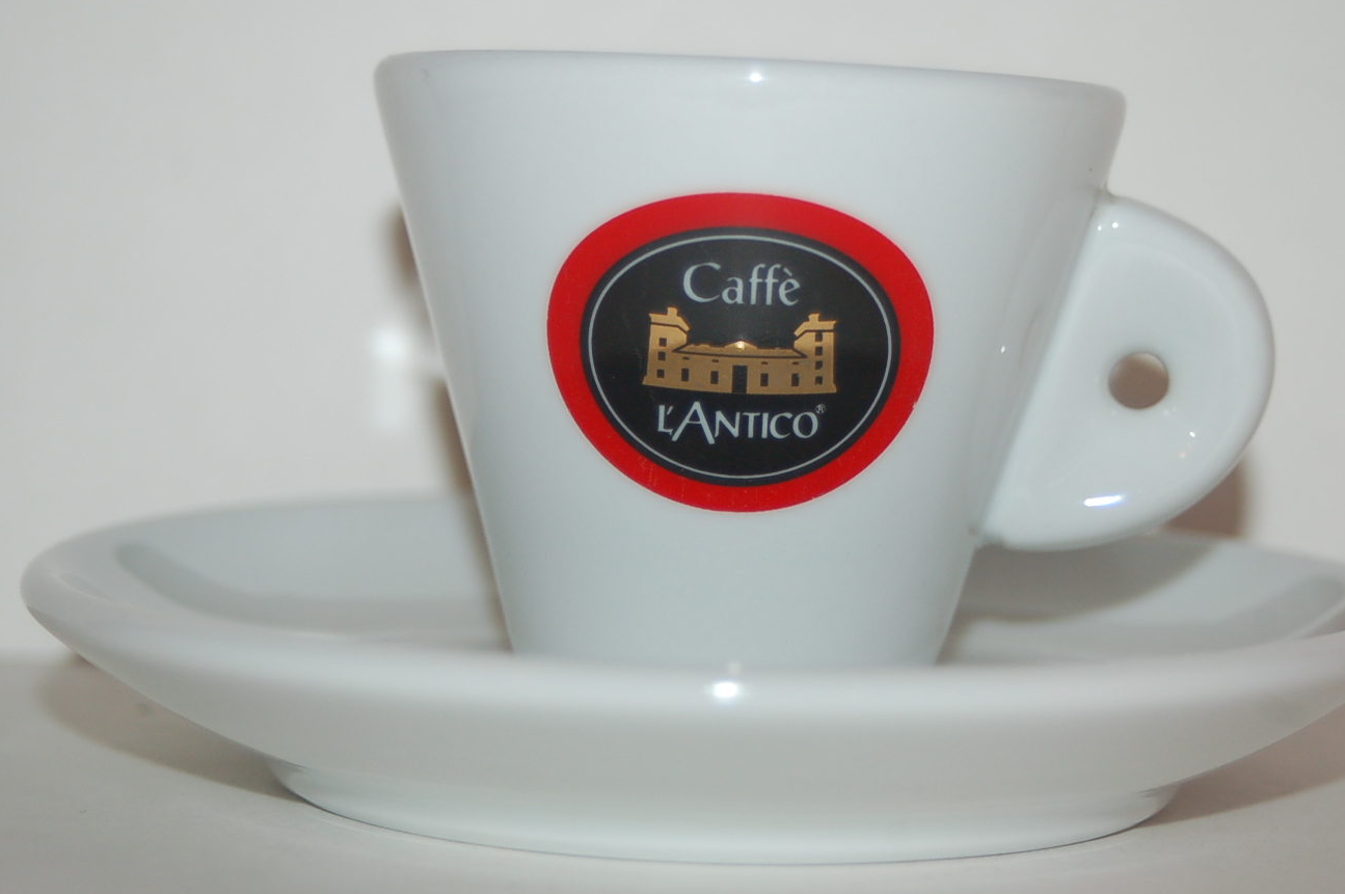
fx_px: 4293
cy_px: 432
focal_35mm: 115
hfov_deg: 17.8
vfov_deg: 11.9
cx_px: 728
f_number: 5.3
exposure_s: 1/60
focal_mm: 66
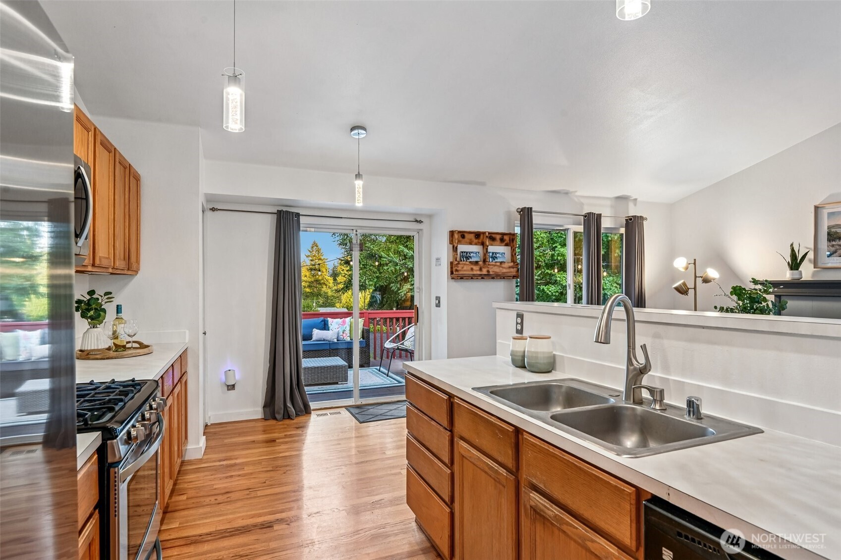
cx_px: 420
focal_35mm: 19
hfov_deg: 86.9
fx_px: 444
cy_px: 280
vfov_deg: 64.5
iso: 400
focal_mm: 19
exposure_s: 1/10
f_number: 8
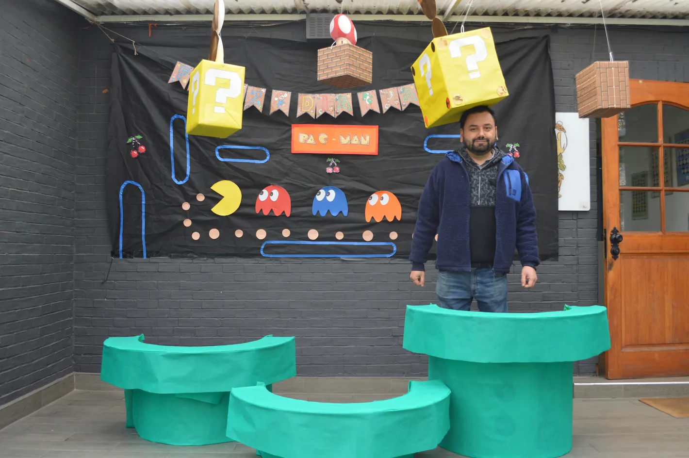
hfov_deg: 57.3
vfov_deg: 39.9
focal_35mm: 33
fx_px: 631
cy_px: 229
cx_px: 344
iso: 400
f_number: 5
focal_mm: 22
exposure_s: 1/100
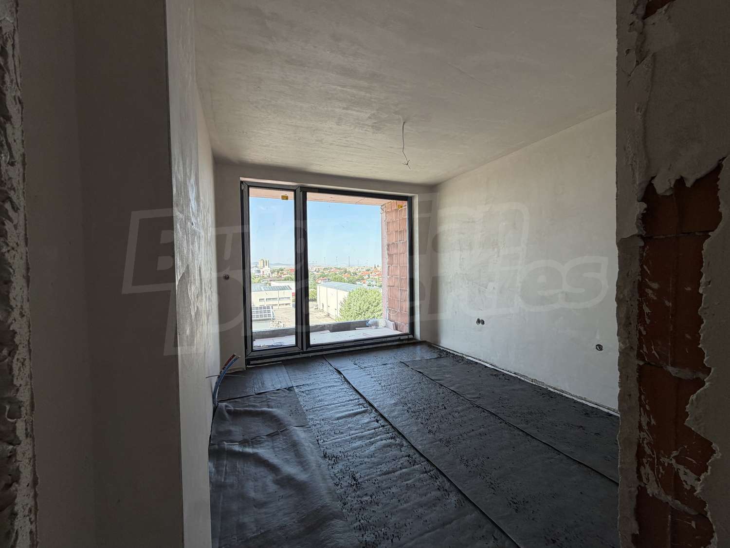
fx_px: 295
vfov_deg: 85.7
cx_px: 365
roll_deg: +1.1
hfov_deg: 102.1
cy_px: 274
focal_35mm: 14
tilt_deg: -1.5
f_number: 2.2
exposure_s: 1/333
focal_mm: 2.22
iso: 50
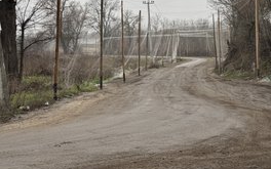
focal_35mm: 77
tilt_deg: +1.5
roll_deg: +0.7
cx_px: 140
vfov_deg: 16.8
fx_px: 569
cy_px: 25
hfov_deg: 26.8
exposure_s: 1/218
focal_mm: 6.76
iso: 50
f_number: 1.78
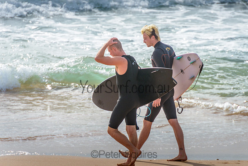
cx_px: 135
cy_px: 72
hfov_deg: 4.5
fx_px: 3127
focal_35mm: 454
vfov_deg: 3.0
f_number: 8
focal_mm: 400
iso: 200
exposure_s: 1/1600
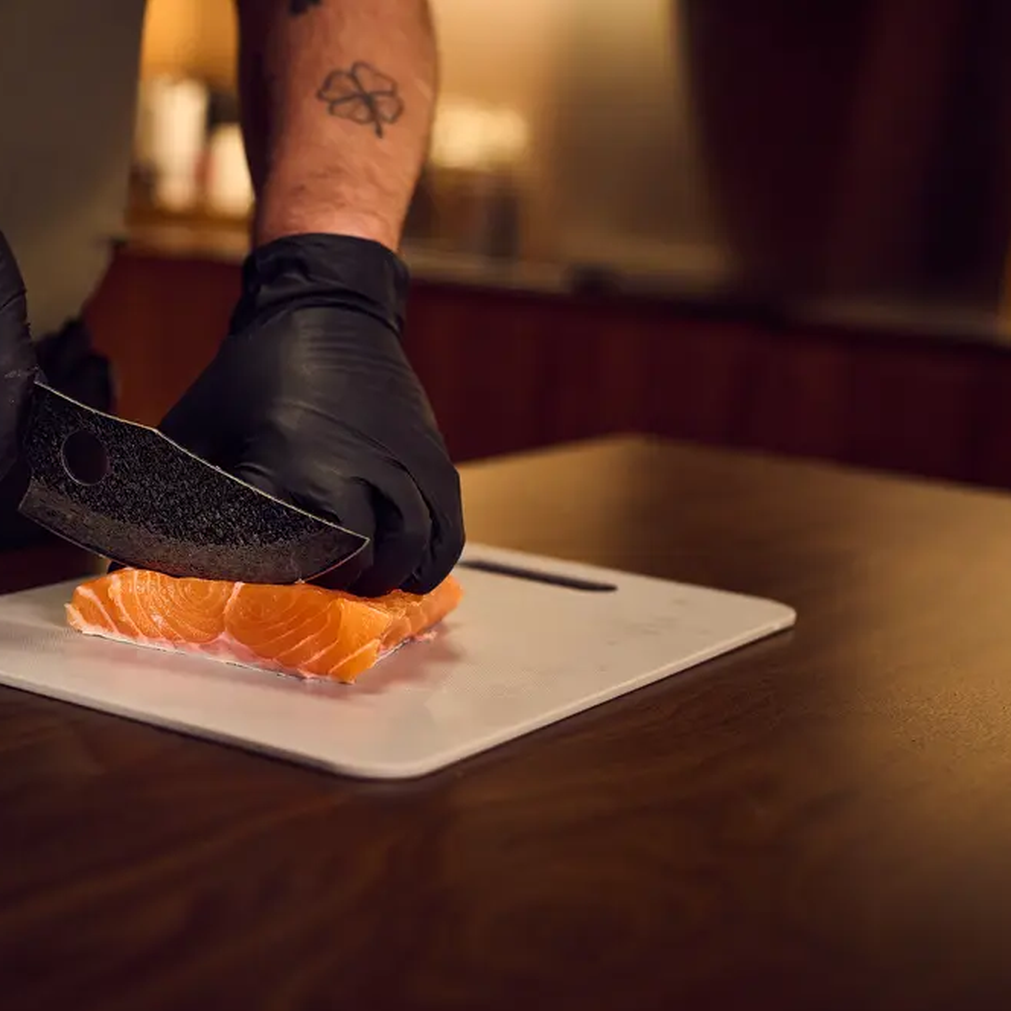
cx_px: 253
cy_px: 506
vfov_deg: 26.9
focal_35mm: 64
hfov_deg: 26.5
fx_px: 2115
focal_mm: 50
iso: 1000
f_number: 3.2
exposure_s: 1/250
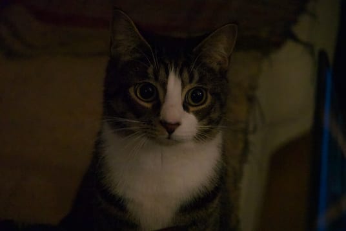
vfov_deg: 6.9
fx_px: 1922
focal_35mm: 200
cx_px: 173
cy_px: 116
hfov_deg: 10.3
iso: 6400
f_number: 4.5
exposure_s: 1/250
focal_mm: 72
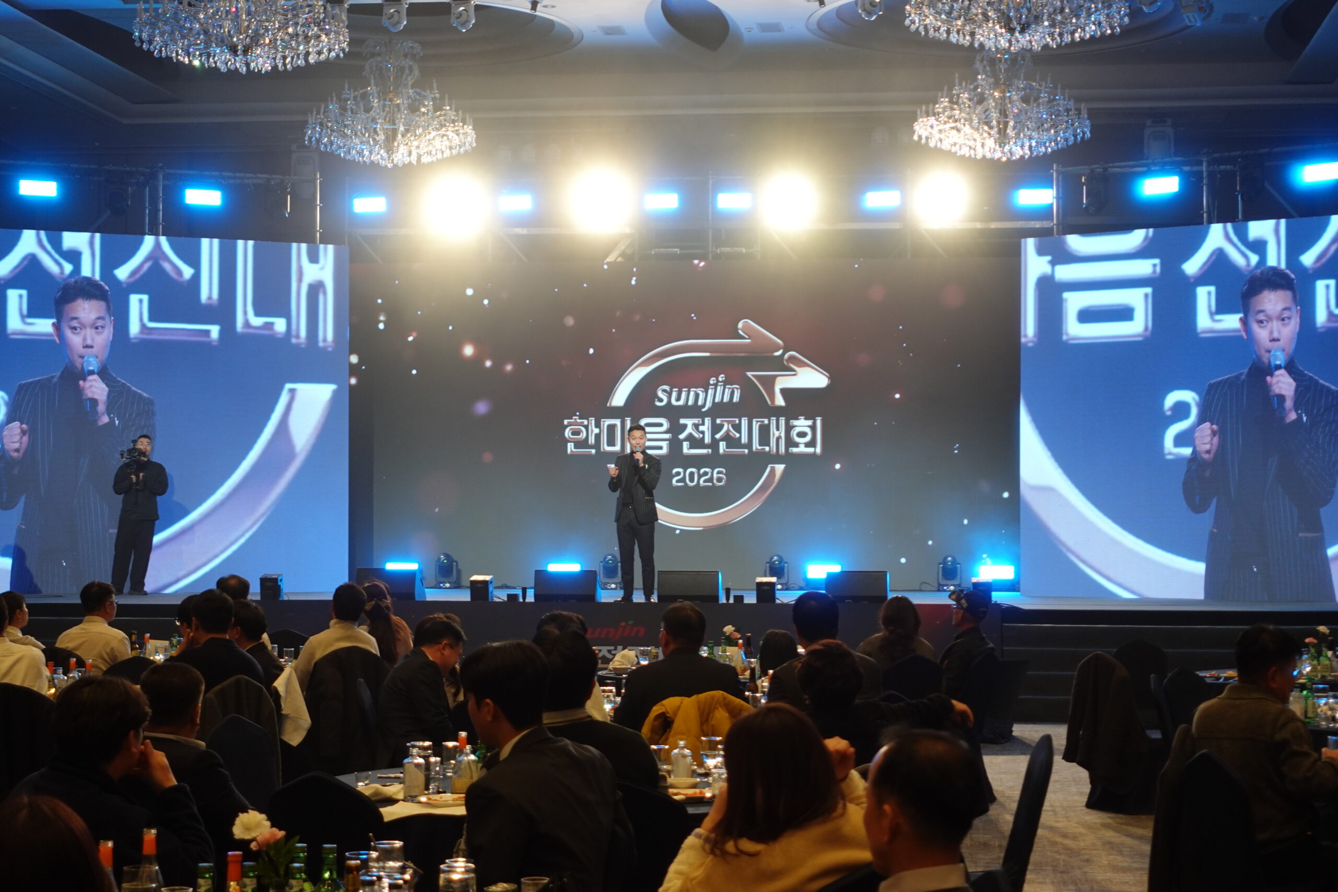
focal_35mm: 70
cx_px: 669
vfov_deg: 19.5
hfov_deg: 28.8
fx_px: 2602
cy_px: 446
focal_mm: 25.7
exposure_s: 1/80
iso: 320
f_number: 2.8
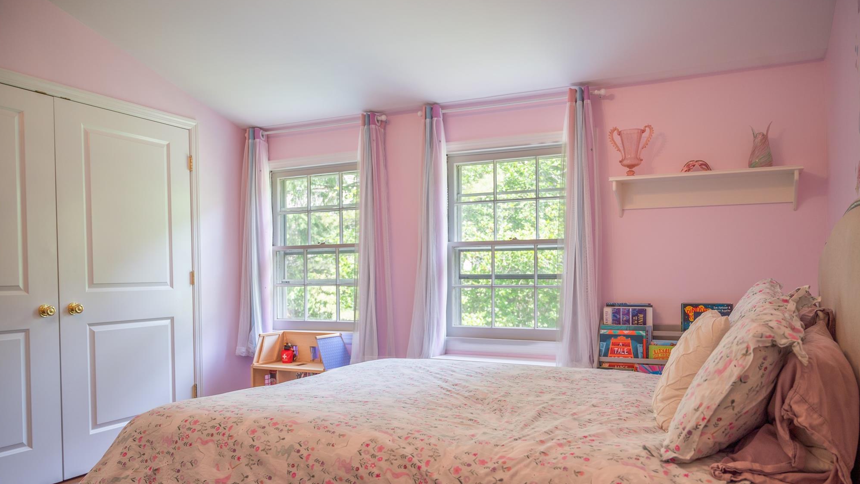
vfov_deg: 40.0
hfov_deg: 66.1
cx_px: 438
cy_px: 288
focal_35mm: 29
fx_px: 661
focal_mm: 27
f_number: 4
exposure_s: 1/50
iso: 100
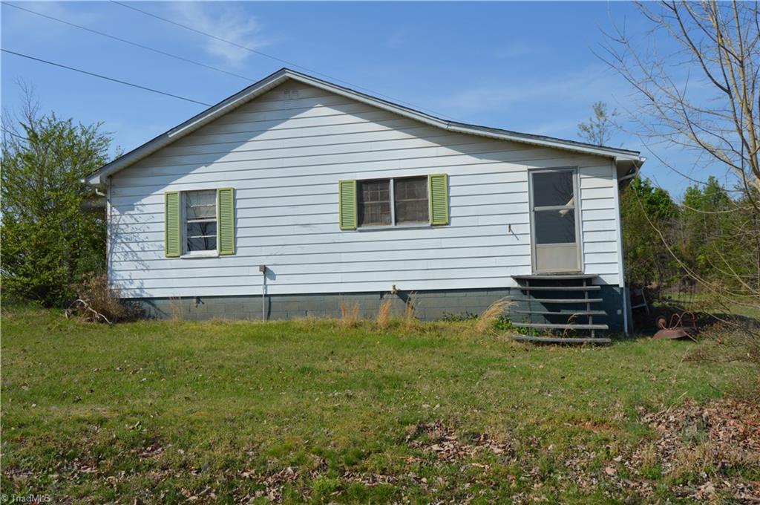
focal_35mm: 33
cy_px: 252
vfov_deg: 39.9
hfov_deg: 57.3
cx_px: 380
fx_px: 696
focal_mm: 22
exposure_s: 1/320
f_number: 9
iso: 100
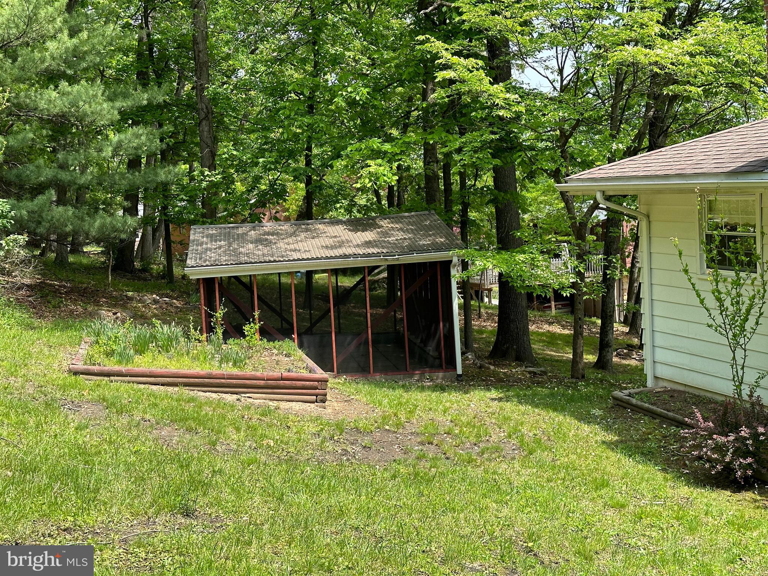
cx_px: 384
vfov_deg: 30.3
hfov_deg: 39.7
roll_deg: +3.7
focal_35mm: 48
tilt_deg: -7.0
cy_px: 288
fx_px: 1065
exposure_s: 1/858
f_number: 1.78
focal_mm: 6.86
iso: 64
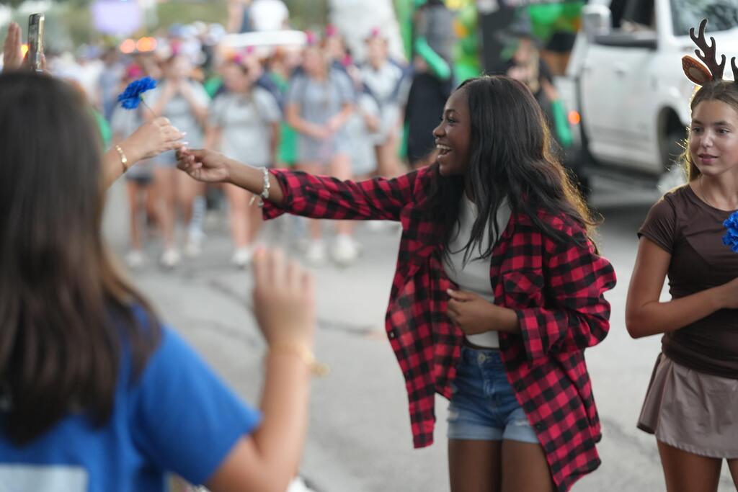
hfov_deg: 16.5
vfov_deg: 11.1
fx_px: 2542
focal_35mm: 124
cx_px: 369
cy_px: 246
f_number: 4
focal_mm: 124
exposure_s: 1/160
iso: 2000
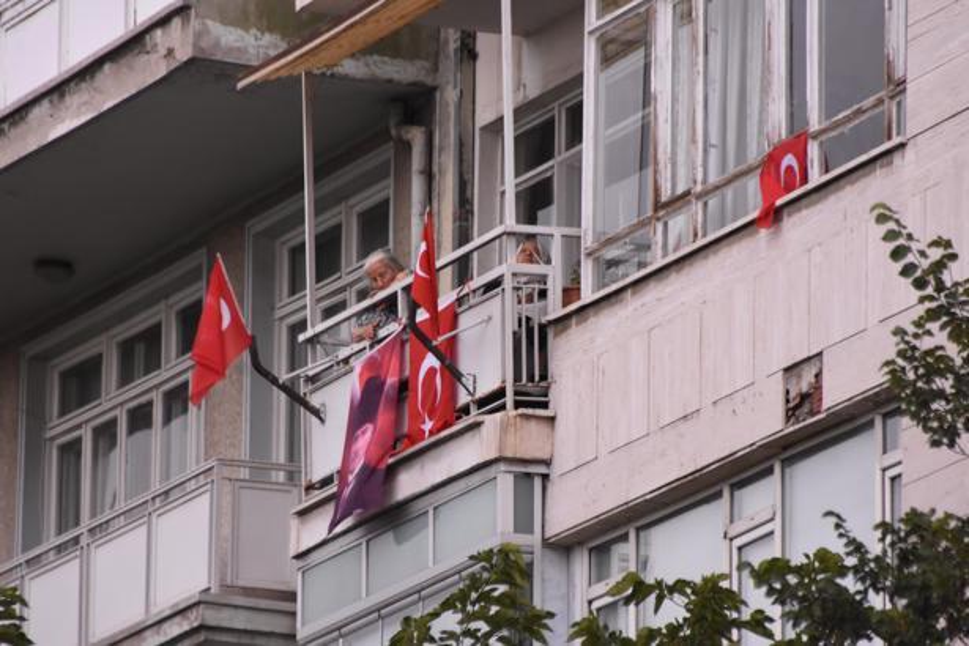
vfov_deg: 3.1
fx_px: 12112
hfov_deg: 4.6
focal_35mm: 450
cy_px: 323
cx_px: 484
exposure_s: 1/2000
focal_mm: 300
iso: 1600
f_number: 5.6
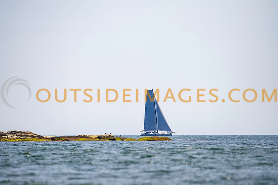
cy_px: 92
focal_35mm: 627
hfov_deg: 3.3
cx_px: 139
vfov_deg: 2.2
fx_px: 4840
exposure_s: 1/3200
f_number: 5
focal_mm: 600
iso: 400
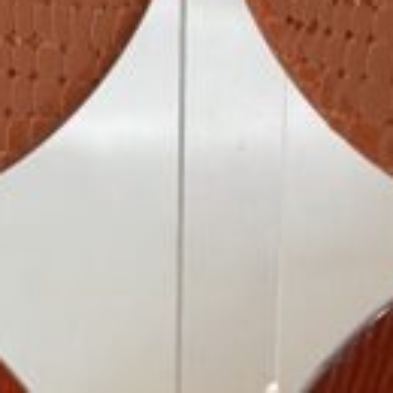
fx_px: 4650
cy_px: 683
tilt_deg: -38.2
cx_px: 233
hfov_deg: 4.8
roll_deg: -1.6
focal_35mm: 362
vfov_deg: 4.8
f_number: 1.6
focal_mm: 5.96
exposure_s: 1/100
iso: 50
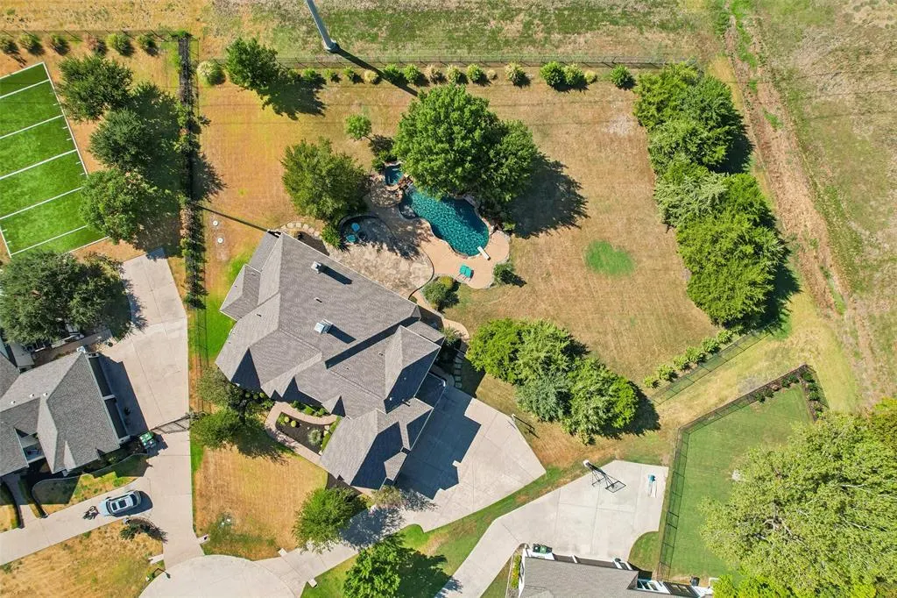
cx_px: 448
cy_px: 299
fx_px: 548
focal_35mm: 22
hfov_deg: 78.6
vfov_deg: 57.2
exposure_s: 1/2500
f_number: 2.8
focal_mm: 8.4
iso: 200
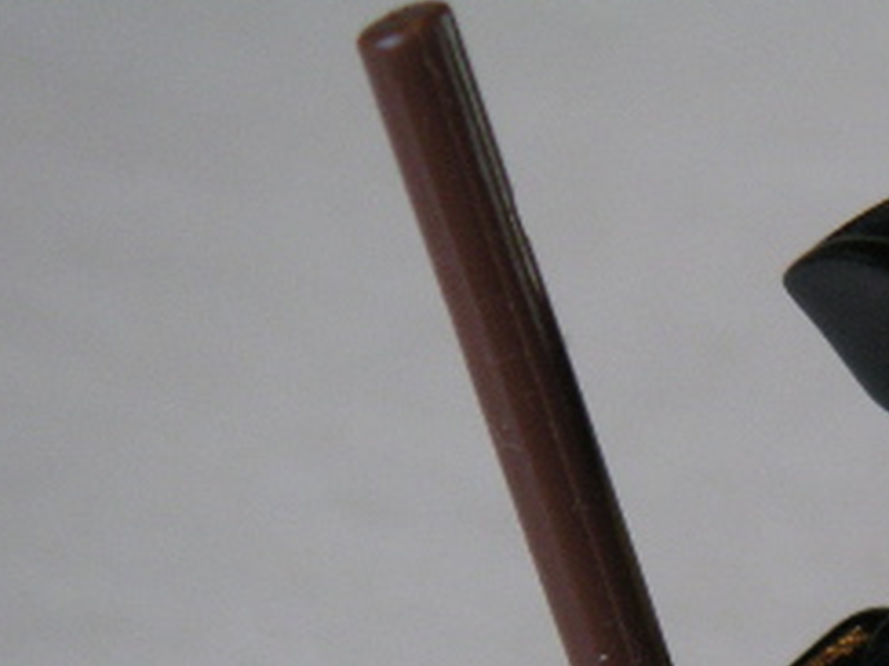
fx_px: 7011
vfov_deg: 5.4
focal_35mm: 273
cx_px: 984
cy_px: 793
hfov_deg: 7.2
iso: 100
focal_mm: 17.1
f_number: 3.6
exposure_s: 1/30
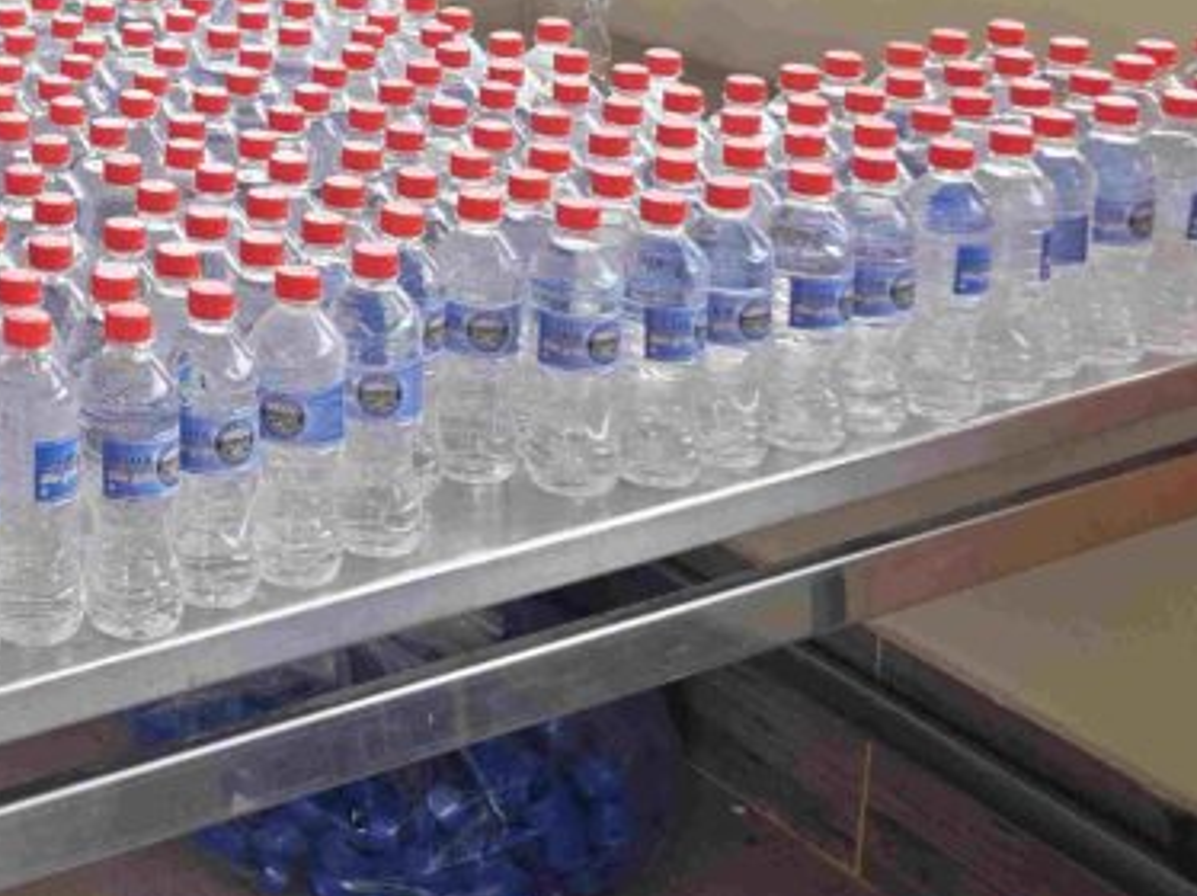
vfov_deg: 22.0
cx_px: -282
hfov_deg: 26.8
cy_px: -80
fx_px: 2177
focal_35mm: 63
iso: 50
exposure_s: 1/180
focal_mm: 6.3
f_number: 1.7
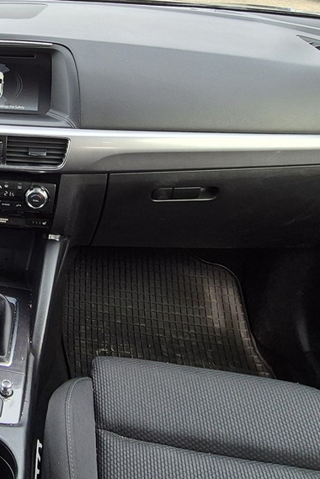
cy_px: 136
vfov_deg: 49.2
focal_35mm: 38
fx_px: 506
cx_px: -86
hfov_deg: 29.1
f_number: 2.2
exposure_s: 1/195
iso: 64
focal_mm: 2.2
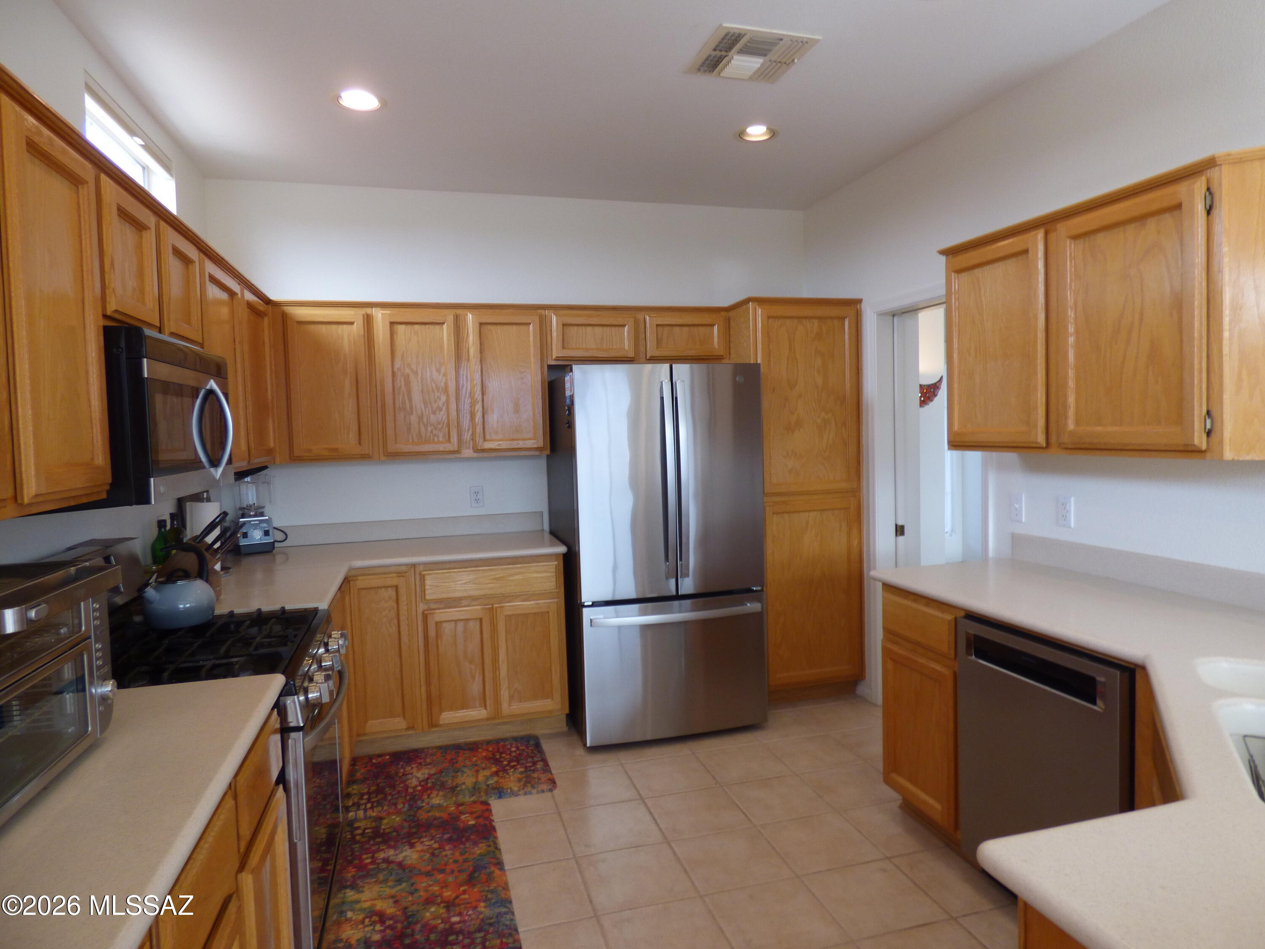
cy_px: 474
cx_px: 632
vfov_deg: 66.0
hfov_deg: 81.7
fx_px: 731
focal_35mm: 20
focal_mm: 3.58
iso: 100
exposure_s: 1/60
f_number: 2.8
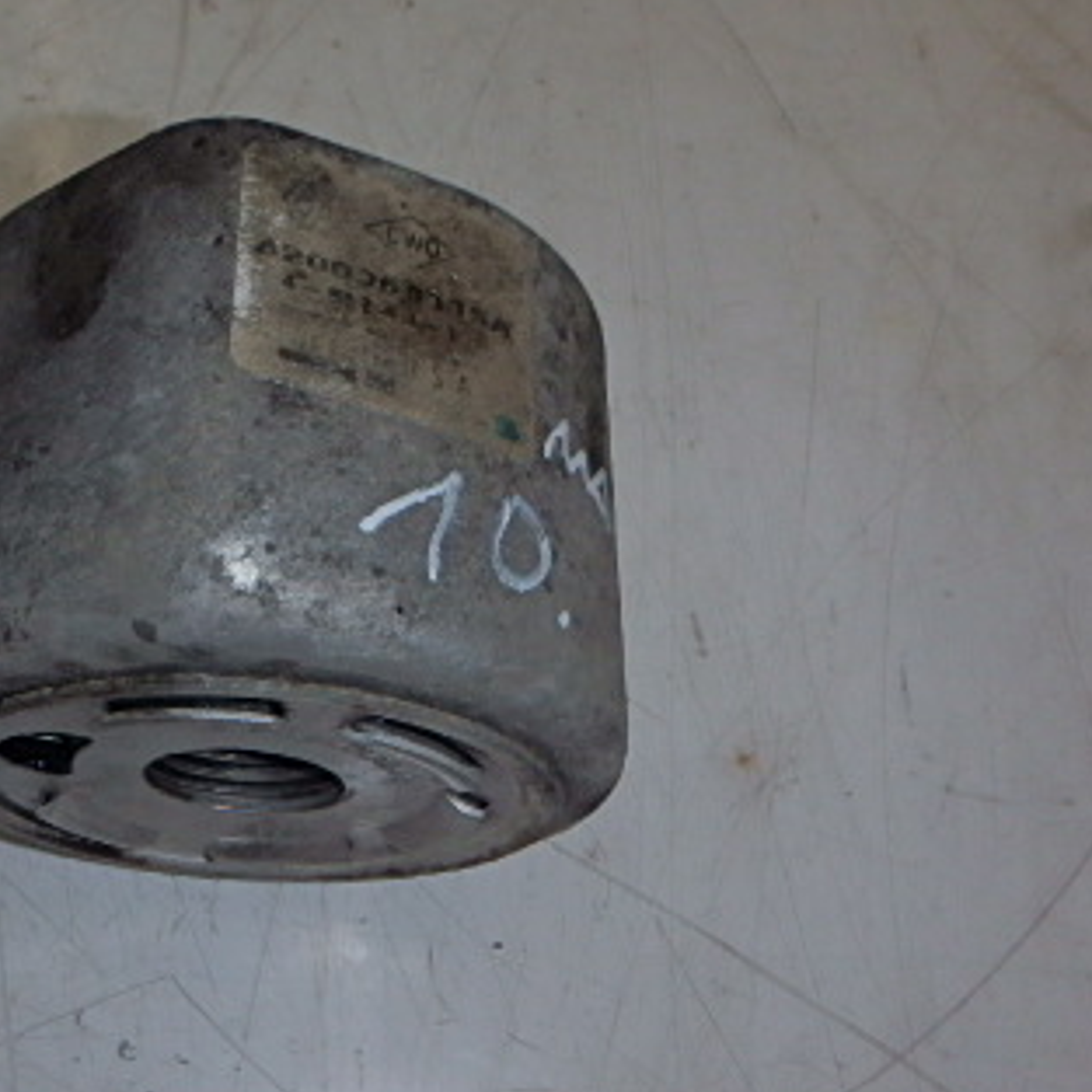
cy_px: 551
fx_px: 1356
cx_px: 164
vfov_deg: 43.9
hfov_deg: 41.3
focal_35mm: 38
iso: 160
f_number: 6
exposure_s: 1/30
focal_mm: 3.7
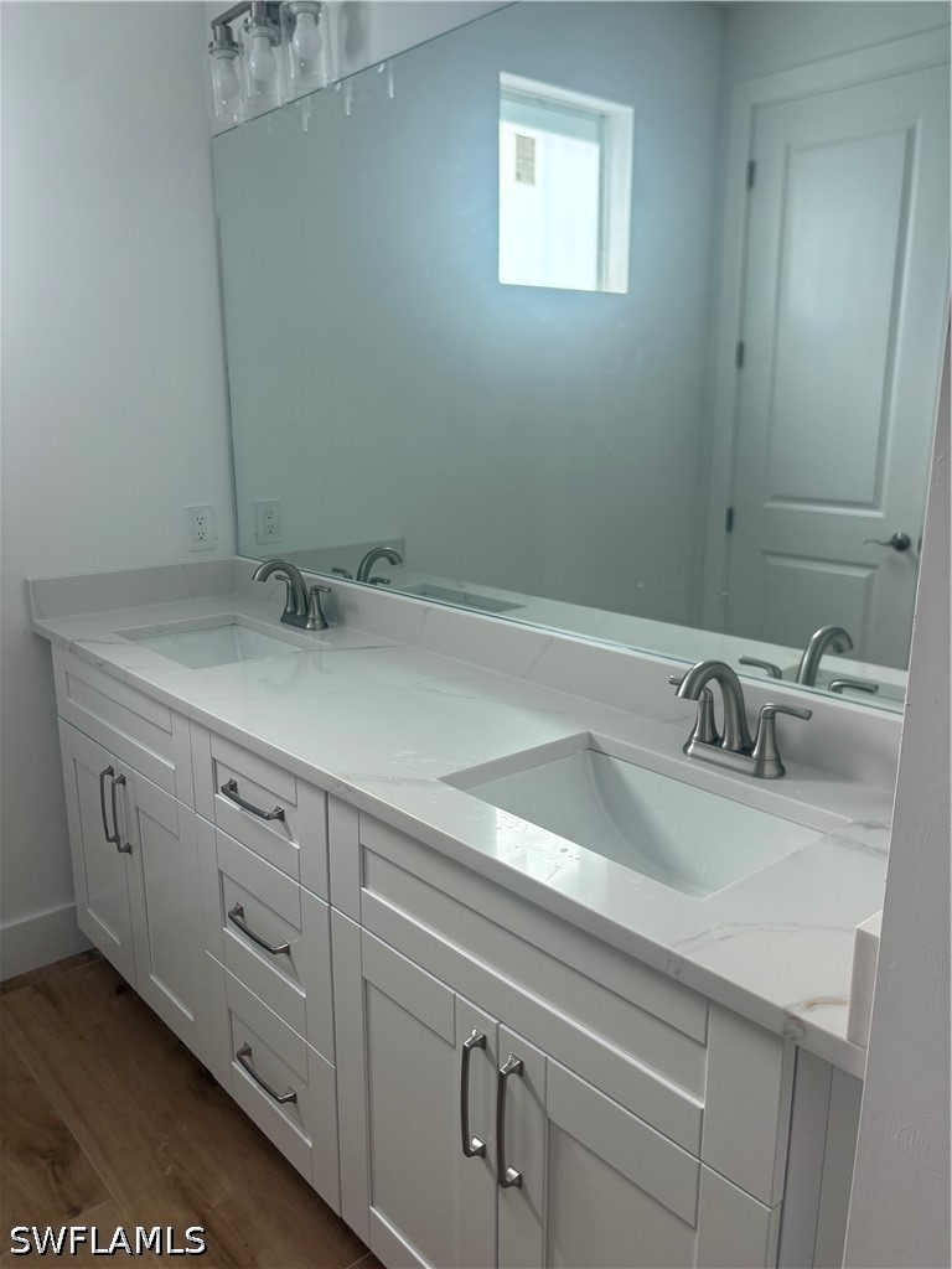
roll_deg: -0.5
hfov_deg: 53.1
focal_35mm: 26
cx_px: 476
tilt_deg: -14.4
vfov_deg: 67.3
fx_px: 953
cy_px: 634
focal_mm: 5.96
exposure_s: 1/441
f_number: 1.6
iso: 64
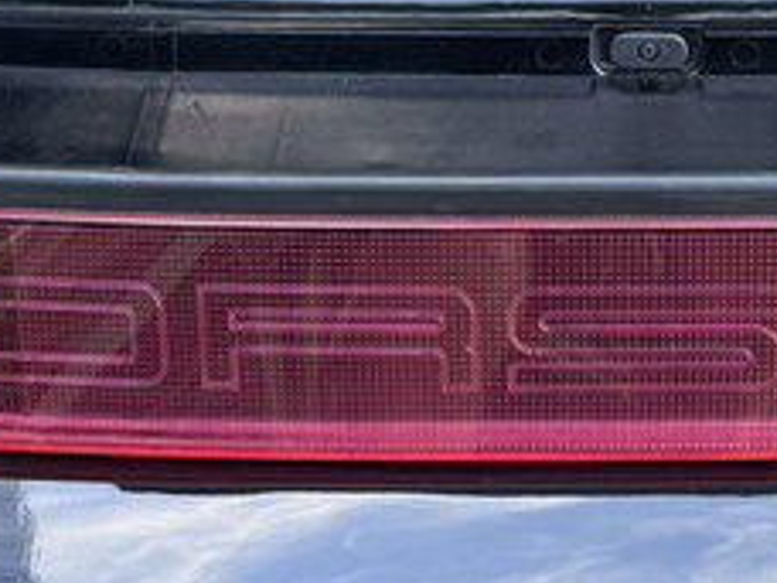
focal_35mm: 81
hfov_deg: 23.6
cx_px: 658
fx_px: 1818
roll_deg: -0.5
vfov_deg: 16.1
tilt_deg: -33.2
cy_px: -385
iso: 200
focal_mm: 6.76
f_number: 1.78
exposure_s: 1/131
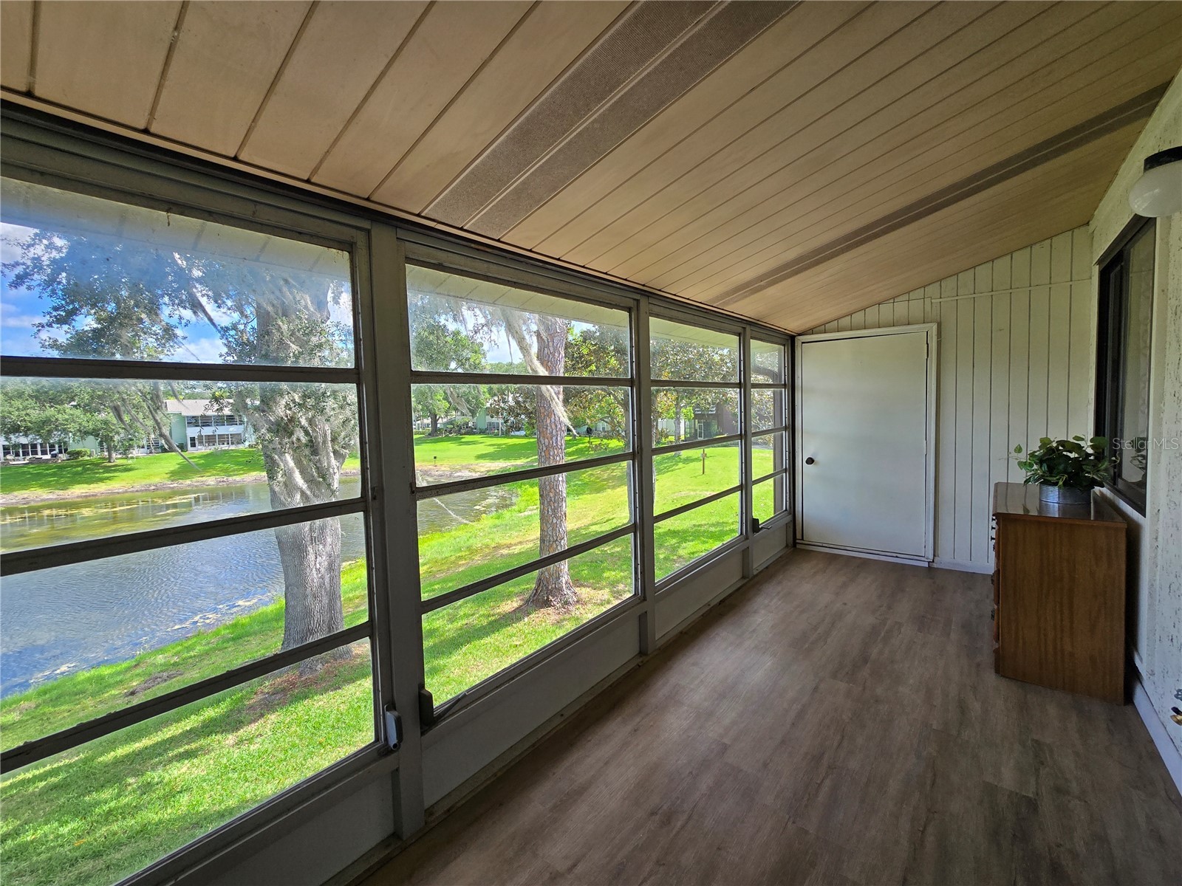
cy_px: 443
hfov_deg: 106.2
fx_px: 444
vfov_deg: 89.9
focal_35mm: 13
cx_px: 591
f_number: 2.2
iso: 50
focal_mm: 2.2
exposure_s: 1/458
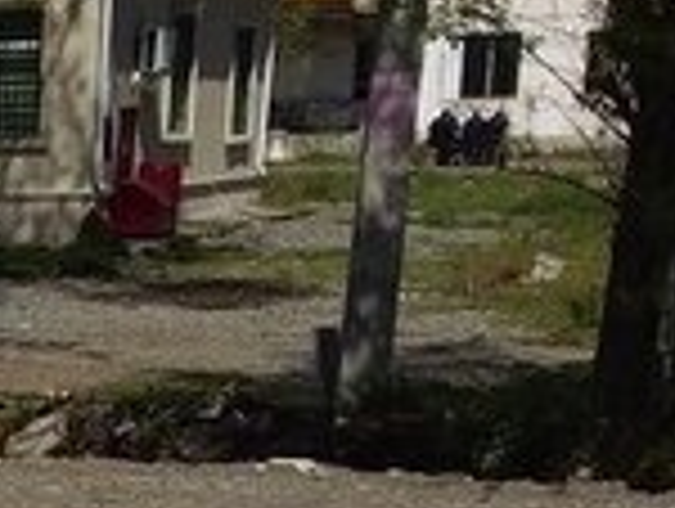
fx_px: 2656
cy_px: 1063
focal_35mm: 136
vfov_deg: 10.0
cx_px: -396
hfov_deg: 13.5
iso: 40
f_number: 2.2
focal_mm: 3.3
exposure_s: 1/3609
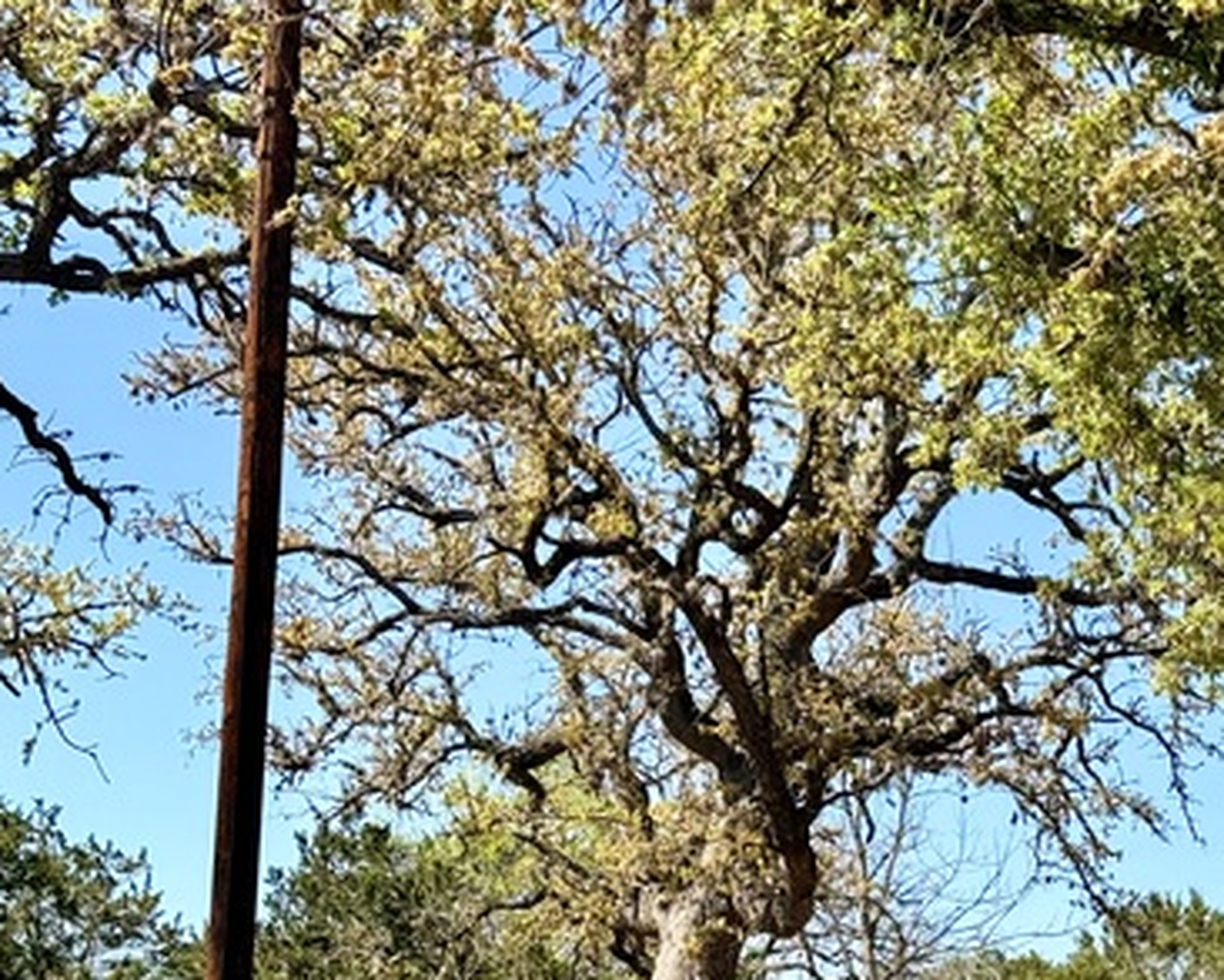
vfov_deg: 18.6
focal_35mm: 82
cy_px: 779
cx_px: 1040
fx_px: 2971
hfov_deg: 22.8
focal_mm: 6.76
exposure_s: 1/2762
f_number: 1.78
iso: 64
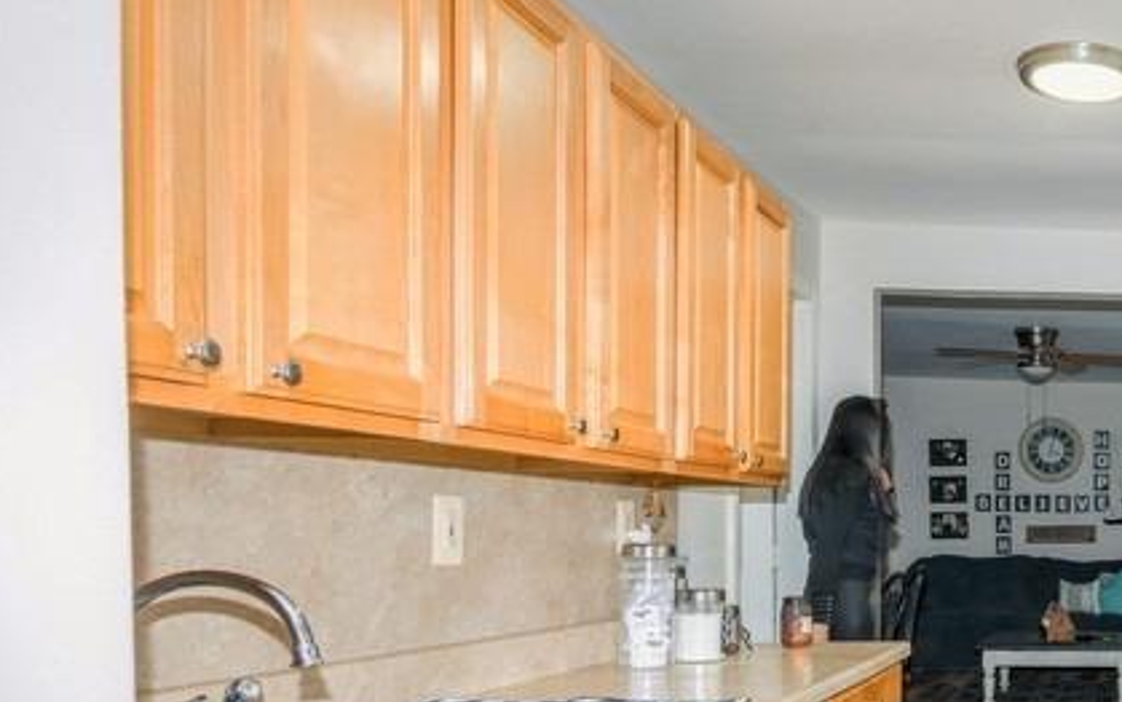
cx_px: 1194
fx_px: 1070
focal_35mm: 35
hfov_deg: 44.3
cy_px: 504
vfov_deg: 35.7
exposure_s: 1/6
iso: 200
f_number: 8
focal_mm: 16
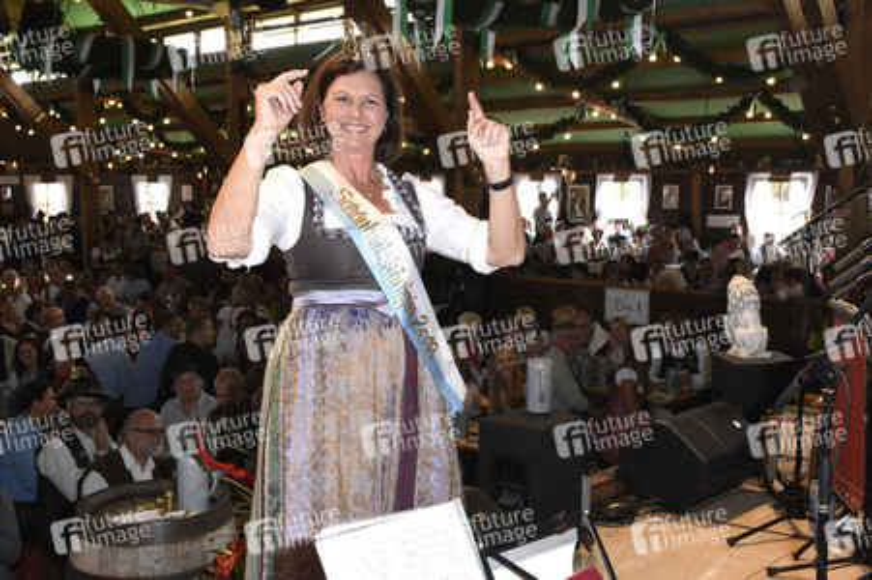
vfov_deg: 34.2
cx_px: 436
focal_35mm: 39
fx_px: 944
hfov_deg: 49.6
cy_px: 290
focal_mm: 26
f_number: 6.3
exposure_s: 1/160
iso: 1000
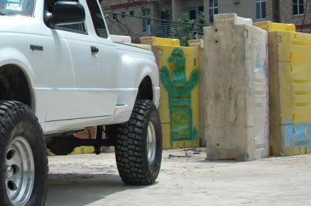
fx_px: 725
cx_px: -36
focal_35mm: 84
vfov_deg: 16.2
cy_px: 85
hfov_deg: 22.7
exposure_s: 1/500
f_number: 11
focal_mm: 24
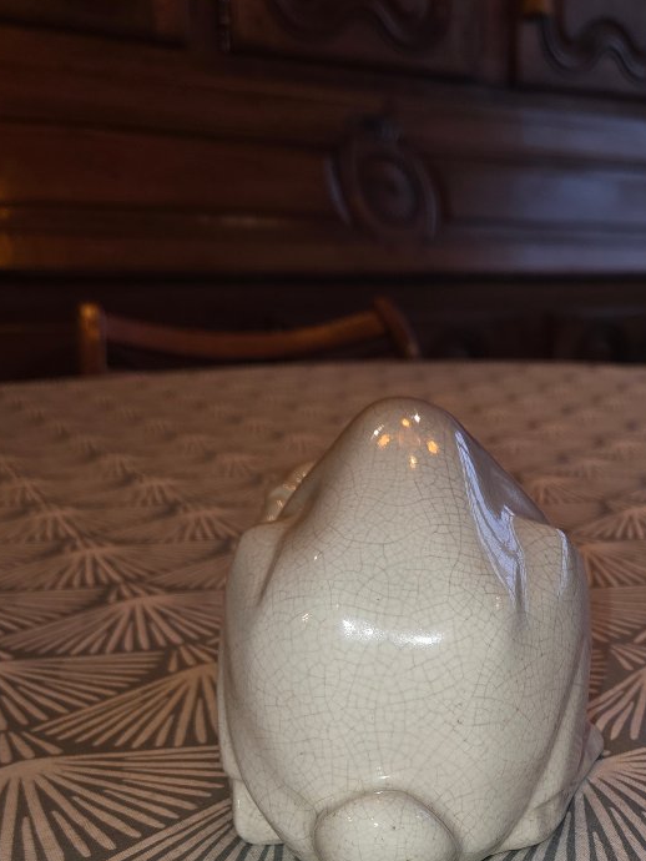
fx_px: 995
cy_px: 740
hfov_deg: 35.2
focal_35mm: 40
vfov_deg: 43.6
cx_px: 486
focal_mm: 5.4
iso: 1000
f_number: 1.8
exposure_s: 1/50
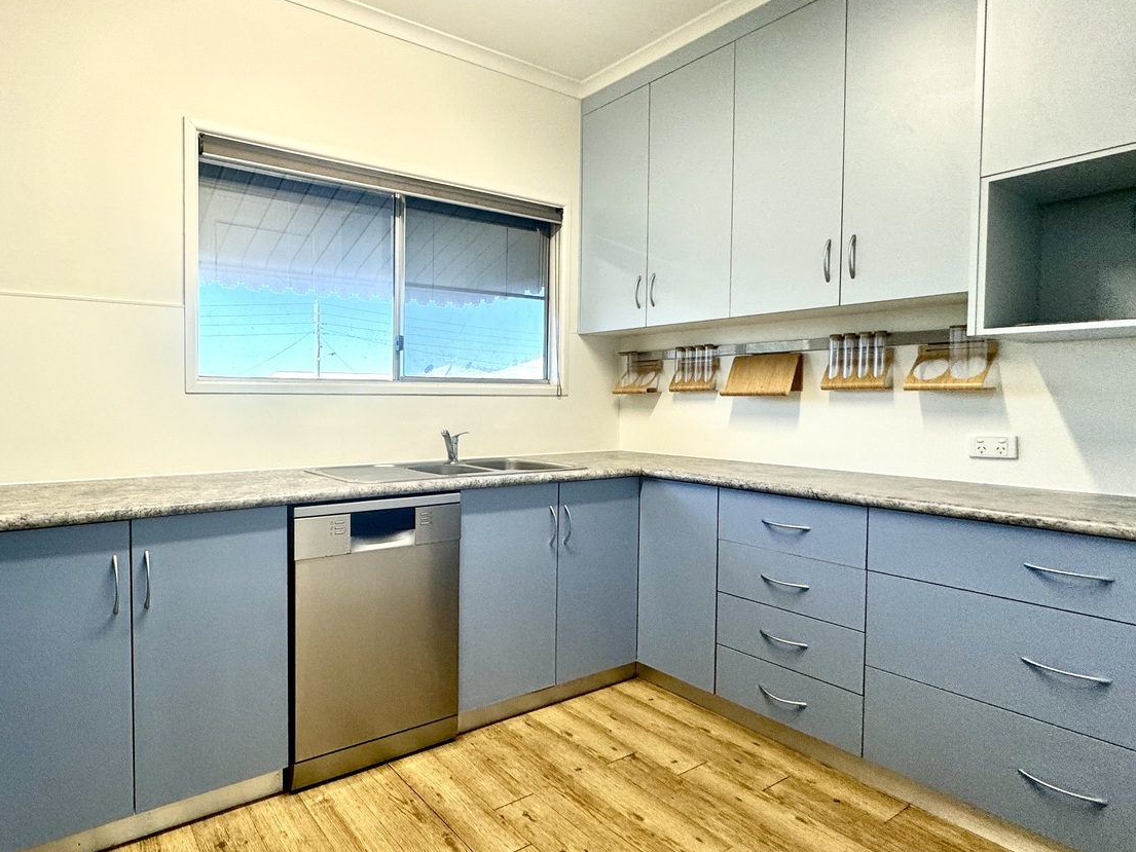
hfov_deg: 81.4
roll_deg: +0.3
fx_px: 624
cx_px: 366
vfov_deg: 68.7
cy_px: 419
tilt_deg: -0.8
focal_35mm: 19
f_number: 2.2
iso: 100
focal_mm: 2.22
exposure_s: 1/99
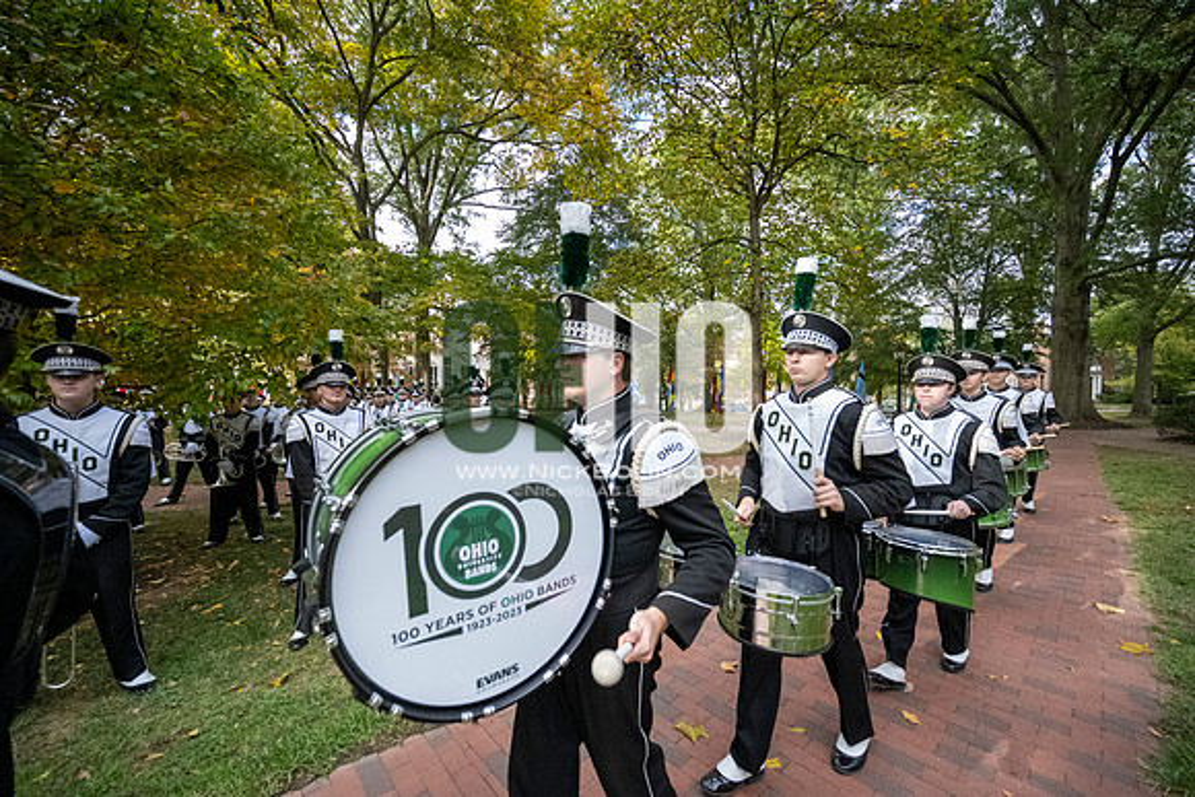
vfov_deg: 81.2
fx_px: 465
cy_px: 398
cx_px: 598
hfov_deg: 104.2
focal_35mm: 14
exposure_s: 1/8000
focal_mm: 14
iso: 6400
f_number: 4
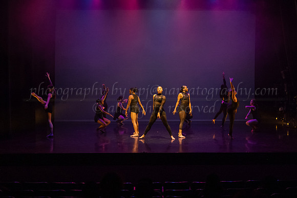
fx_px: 441
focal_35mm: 53
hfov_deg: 37.0
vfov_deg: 25.3
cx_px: 184
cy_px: 107
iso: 4000
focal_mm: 40
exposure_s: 1/320
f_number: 2.8
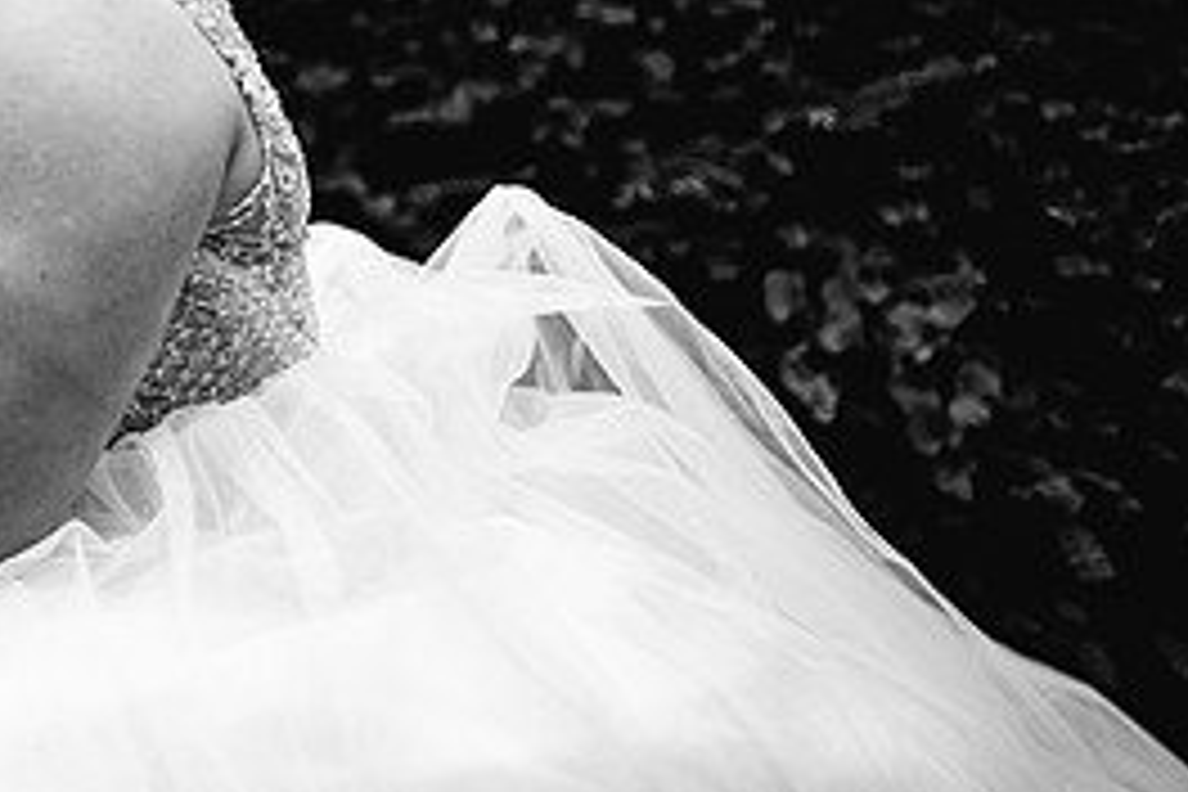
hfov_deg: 25.1
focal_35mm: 77
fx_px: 2541
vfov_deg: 17.3
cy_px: 2
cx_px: 0
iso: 100
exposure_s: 1/1600
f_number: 1.4
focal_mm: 35
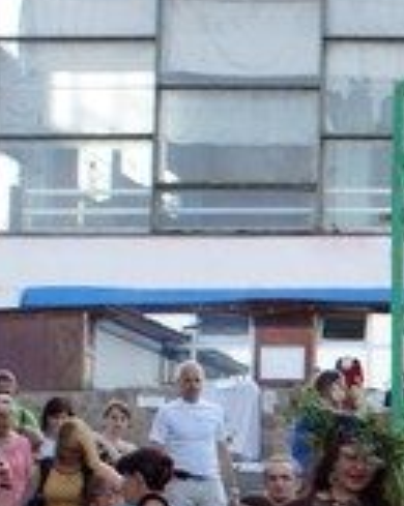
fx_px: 2351
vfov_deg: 12.1
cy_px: 523
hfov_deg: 9.0
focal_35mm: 157
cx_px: 920
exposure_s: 1/60
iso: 125
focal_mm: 26
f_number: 4.5
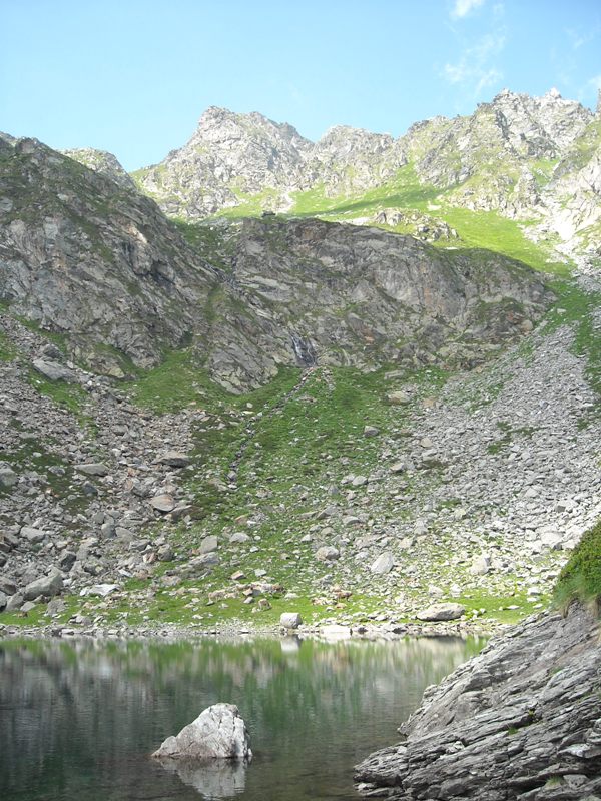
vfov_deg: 52.6
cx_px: 300
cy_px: 400
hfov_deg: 40.7
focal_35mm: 35
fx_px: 810
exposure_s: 1/250
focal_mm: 5.7
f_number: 2.8
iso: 64
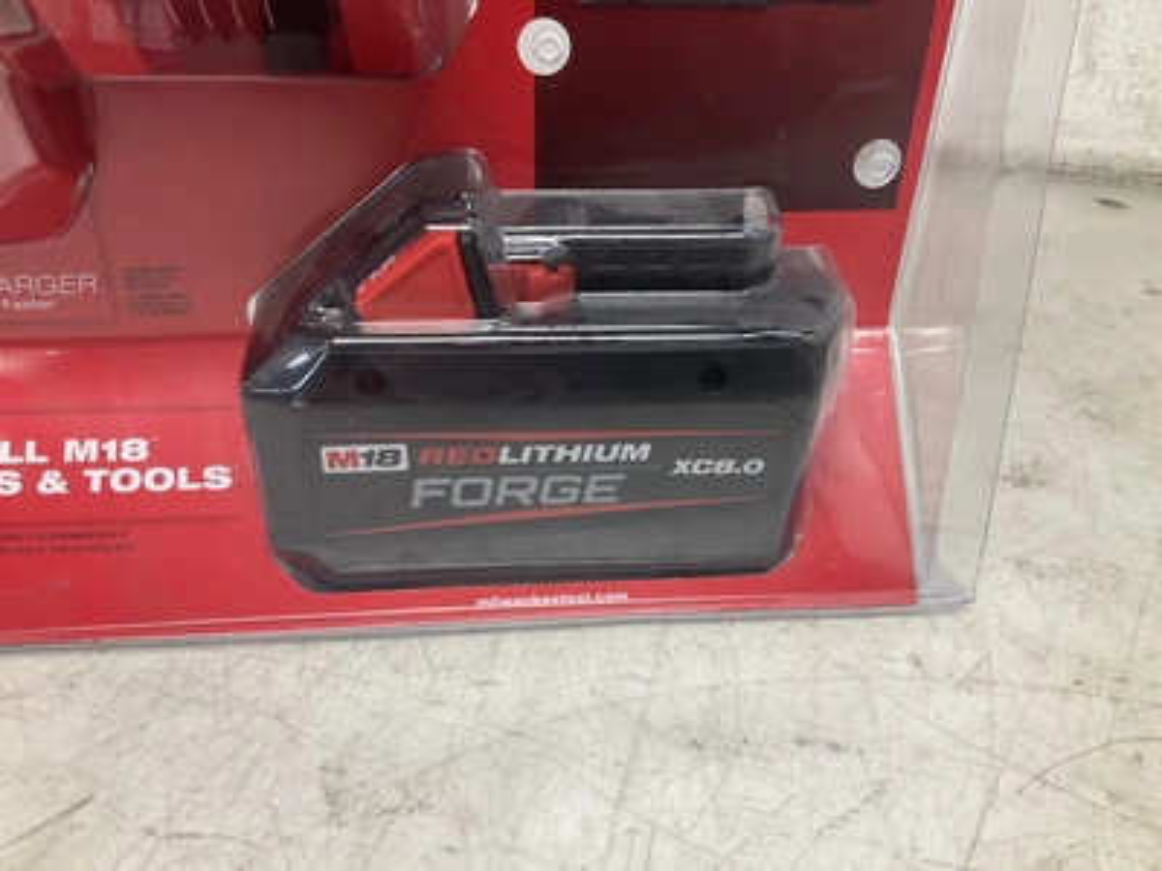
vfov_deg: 48.2
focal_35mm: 29
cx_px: 581
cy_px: 436
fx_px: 973
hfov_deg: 61.7
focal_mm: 3
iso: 64
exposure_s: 1/120
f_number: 1.8
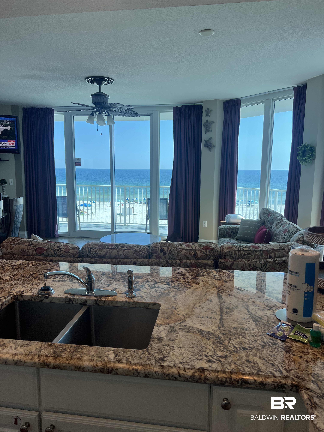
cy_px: 216
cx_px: 162
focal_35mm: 26
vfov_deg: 67.3
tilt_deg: -7.7
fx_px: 324
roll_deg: -1.1
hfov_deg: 53.1
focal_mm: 5.7
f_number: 1.5
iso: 50
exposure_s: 1/454
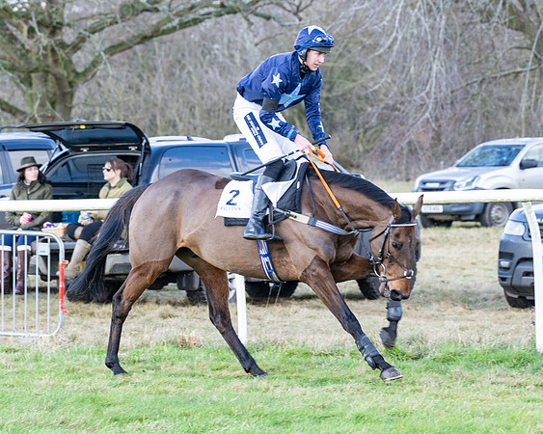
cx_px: 255
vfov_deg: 6.7
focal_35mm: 232
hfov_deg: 8.3
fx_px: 3732
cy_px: 227
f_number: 4
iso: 400
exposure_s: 1/500
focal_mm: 104
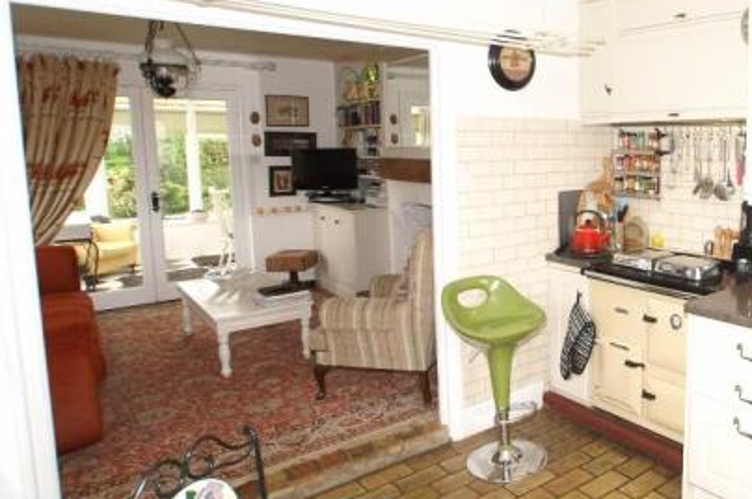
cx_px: 607
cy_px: 205
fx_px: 559
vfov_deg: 47.9
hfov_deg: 61.9
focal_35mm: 27
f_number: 4.5
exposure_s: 1/60
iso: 200
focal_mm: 11
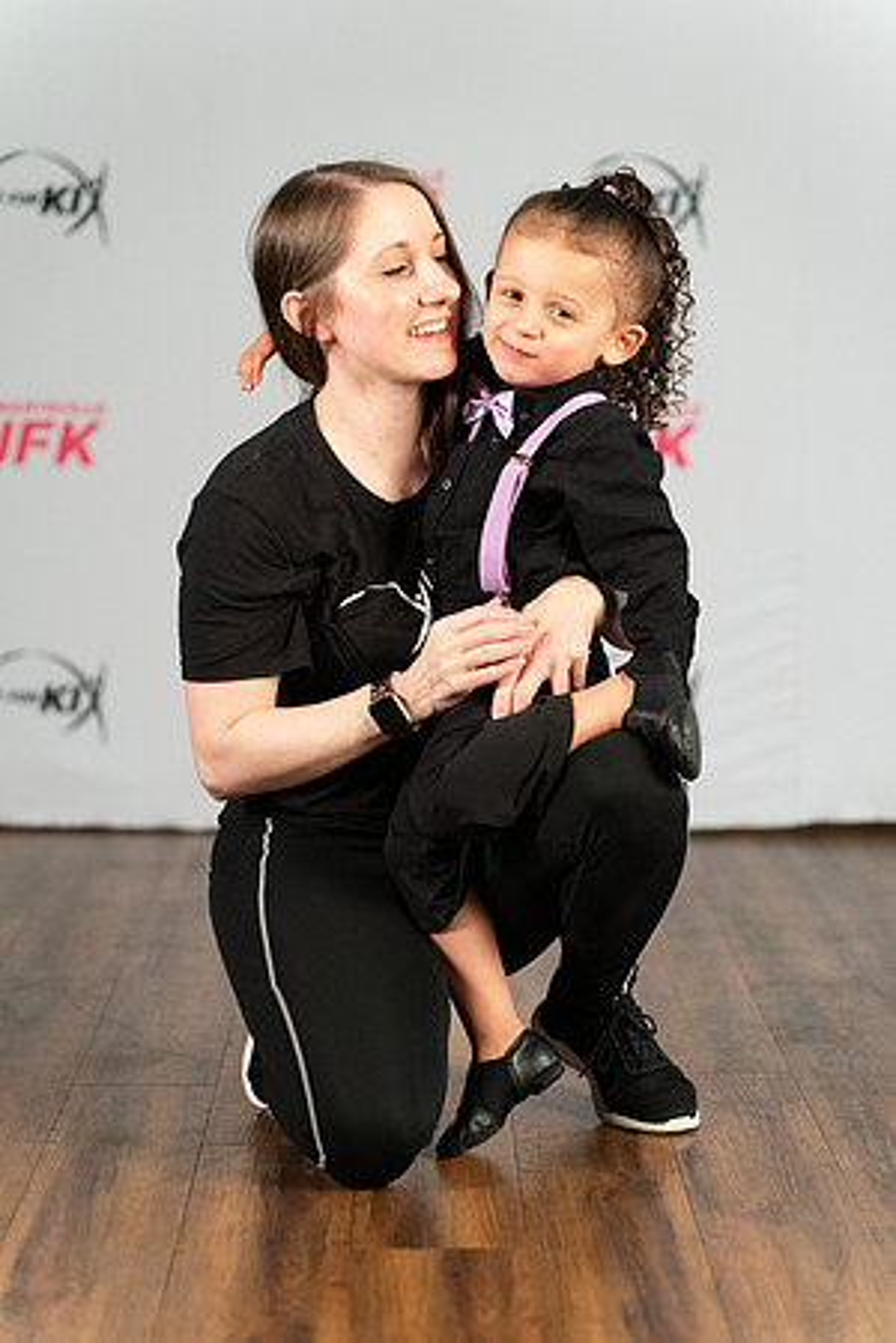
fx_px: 3546
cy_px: 672
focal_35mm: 95
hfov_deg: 14.4
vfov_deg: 21.5
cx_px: 448
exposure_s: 1/250
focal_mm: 95
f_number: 2.8
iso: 6400
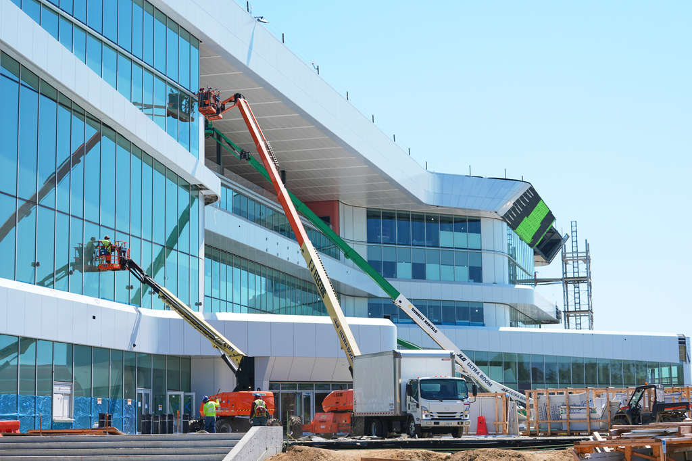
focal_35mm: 70
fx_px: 1345
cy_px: 230
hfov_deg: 28.9
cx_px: 346
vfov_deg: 19.4
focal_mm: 70
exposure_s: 1/1000
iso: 200
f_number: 6.3
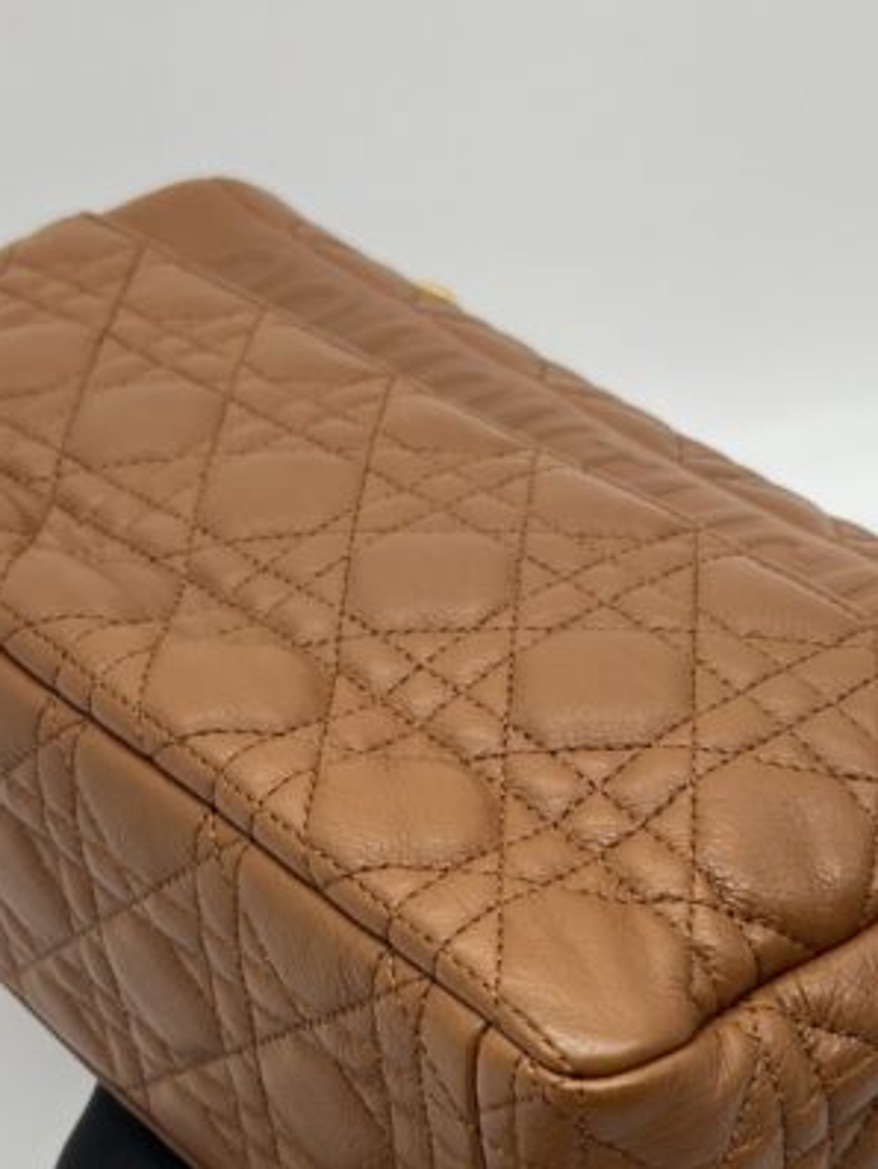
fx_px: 2265
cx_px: 551
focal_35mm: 67
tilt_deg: -40.9
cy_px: 889
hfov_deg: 21.9
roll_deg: +6.1
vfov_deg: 28.5
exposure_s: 1/102
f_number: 1.5
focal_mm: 5.7
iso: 32
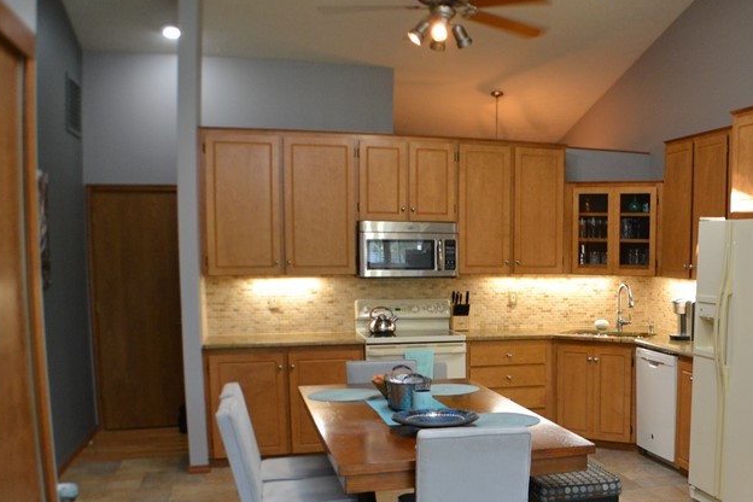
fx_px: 983
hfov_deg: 39.6
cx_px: 642
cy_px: 368
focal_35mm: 47
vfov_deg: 28.3
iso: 900
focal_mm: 18
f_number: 3.5
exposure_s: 1/60
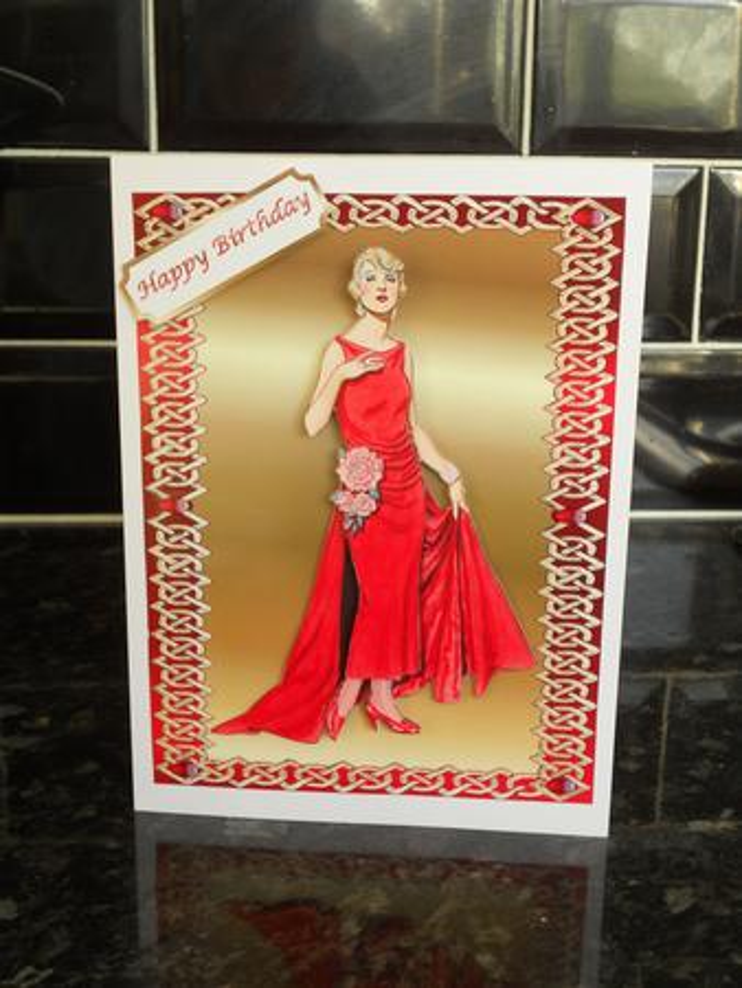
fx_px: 1313
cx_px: 371
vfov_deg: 41.2
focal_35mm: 46
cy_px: 494
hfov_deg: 31.5
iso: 125
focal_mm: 8.2
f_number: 4.3
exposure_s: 1/30
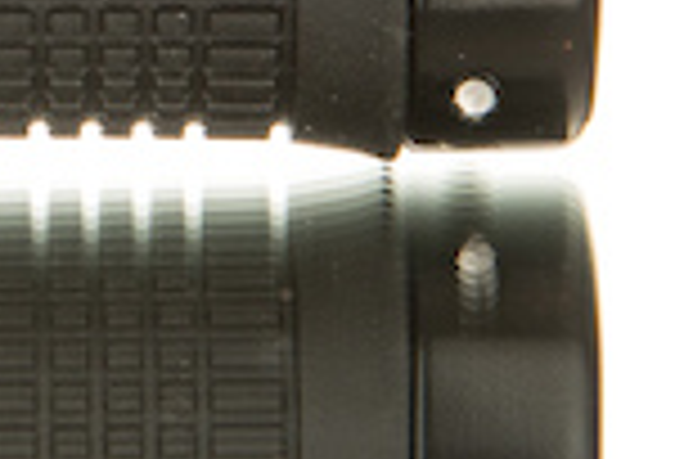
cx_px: -324
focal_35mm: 390
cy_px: -272
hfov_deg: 5.2
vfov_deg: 3.5
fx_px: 7424
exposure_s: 1/160
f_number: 10
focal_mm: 58
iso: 200
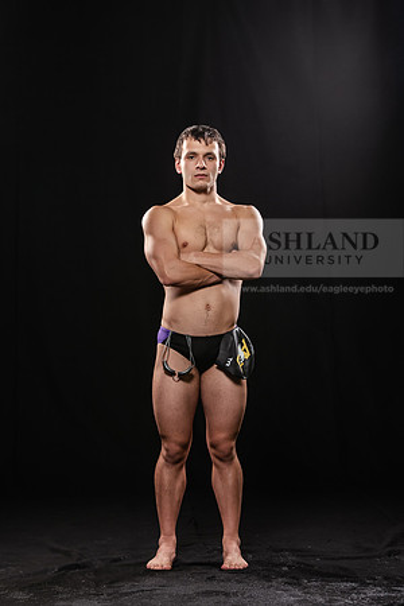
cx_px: 202
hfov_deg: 14.4
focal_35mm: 95
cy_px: 303
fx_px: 1599
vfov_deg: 21.5
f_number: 6.3
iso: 400
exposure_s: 1/200
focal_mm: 95
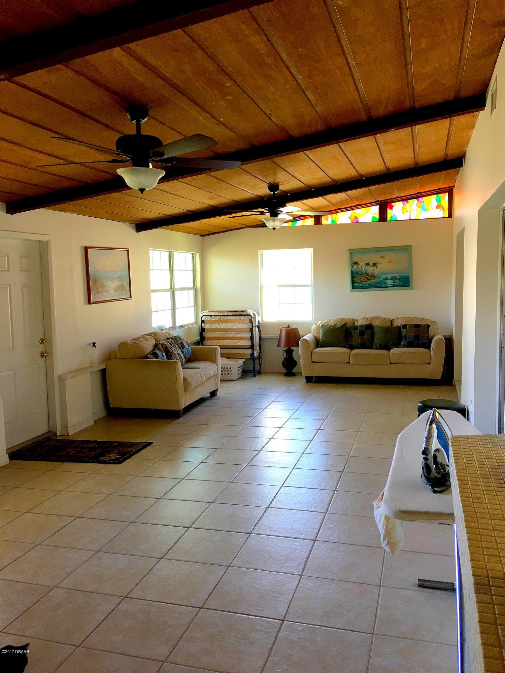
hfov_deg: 48.2
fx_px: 564
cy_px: 336
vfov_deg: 61.7
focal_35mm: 29
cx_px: 252
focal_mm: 4.15
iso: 25
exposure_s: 1/15
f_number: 2.2
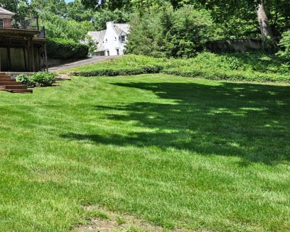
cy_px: 18
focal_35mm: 42
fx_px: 360
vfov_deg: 33.5
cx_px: -87
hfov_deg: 32.8
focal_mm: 14
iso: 100
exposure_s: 1/320
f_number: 6.3
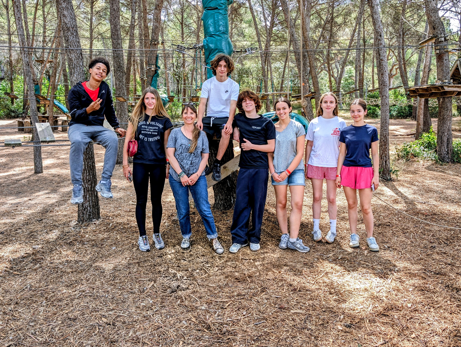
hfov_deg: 59.9
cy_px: 162
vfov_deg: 46.9
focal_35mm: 30
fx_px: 400
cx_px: 238
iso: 19
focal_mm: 6.9
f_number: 1.68
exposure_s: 1/86.8
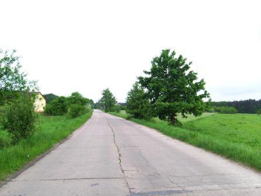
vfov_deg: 40.7
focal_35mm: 35
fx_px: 264
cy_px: 98
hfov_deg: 52.6
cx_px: 130
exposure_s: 1/250
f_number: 7.1
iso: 80
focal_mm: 5.8
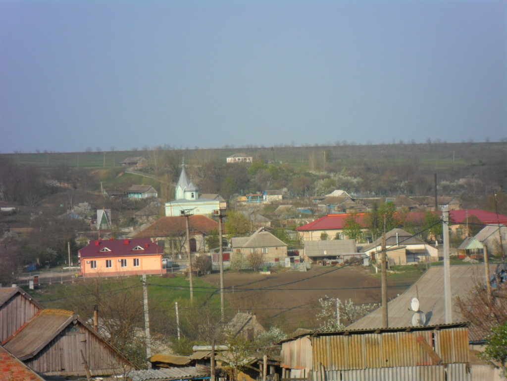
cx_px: 254
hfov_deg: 14.6
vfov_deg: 11.0
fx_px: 1977
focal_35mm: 135
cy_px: 190
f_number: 5.9
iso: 80
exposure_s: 1/500
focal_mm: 24.5
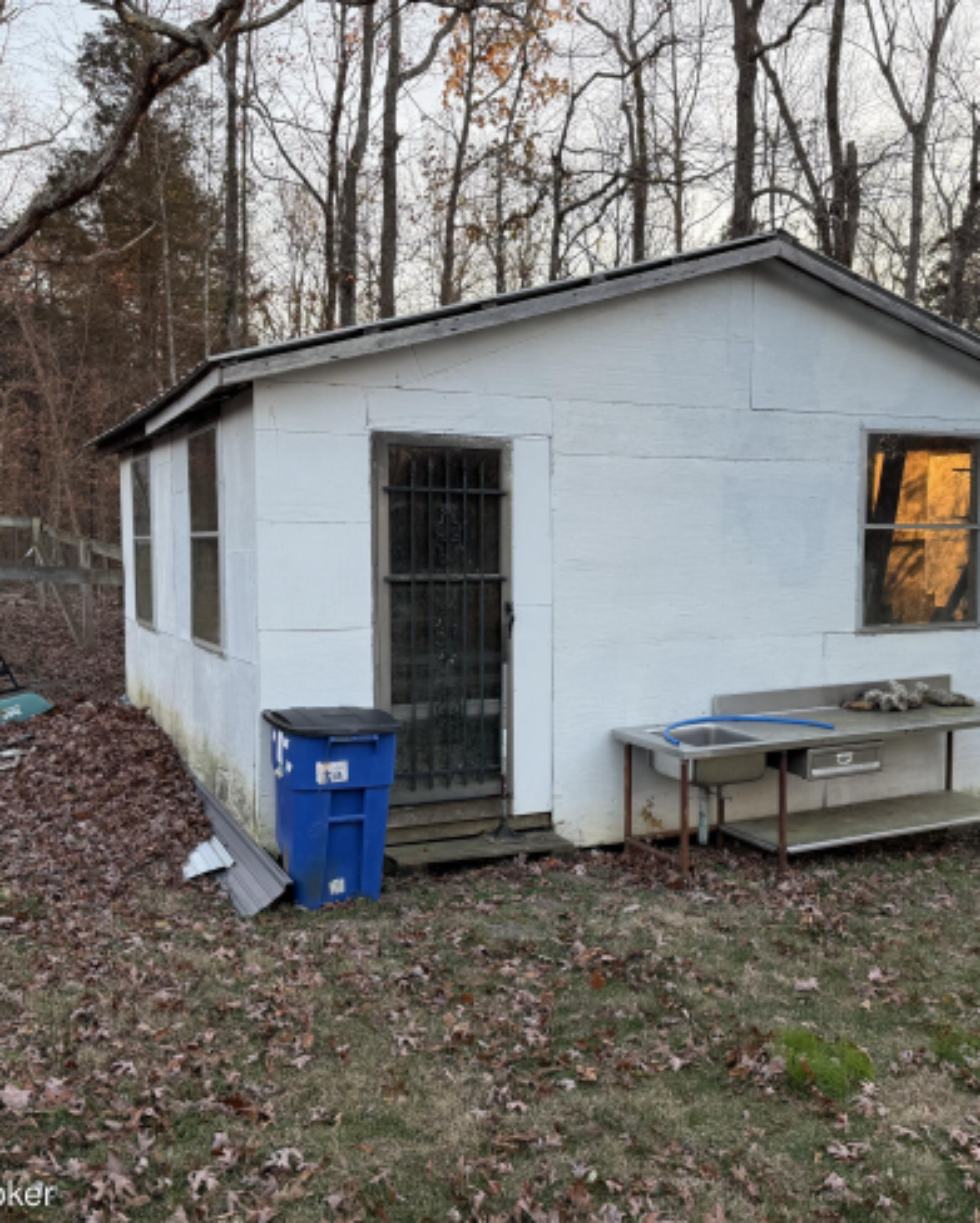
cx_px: 560
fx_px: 1159
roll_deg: +1.3
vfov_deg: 55.6
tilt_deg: -3.1
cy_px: 624
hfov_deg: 45.7
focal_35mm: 32
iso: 100
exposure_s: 1/259
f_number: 1.78
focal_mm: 6.76
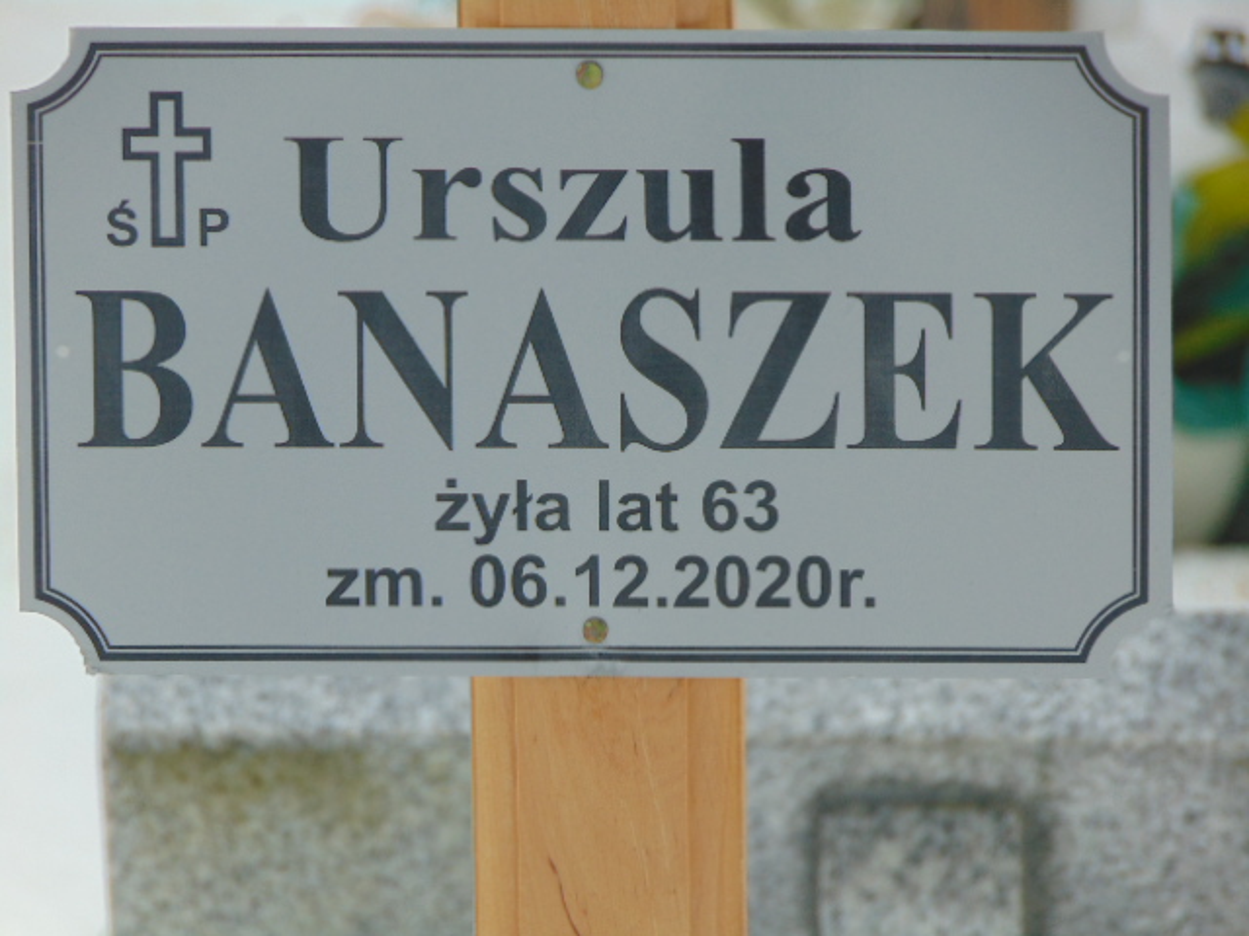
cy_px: 468
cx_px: 624
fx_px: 13675
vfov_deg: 3.9
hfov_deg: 5.2
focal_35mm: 379
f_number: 4.2
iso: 80
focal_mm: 68
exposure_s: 1/320
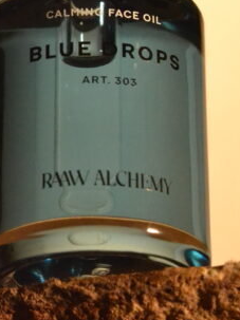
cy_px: 42
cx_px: 74
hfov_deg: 6.9
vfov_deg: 9.2
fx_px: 1980
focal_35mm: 214
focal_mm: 50
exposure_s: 1/640
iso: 3200
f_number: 5
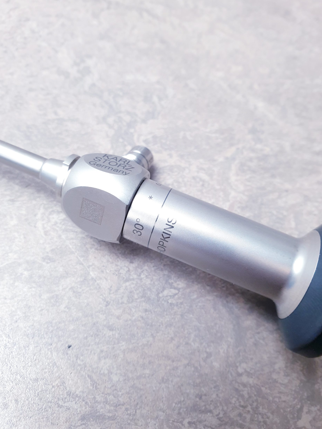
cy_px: 218
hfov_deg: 51.4
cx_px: 166
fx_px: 335
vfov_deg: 65.3
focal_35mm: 27
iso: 160
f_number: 2.4
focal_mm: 4.3
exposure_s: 1/50
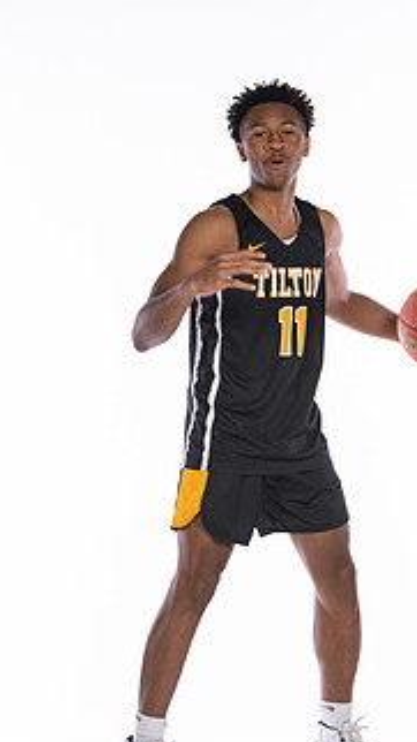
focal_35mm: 180
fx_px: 3540
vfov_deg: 12.0
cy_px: 445
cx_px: 302
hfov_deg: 6.7
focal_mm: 82
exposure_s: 1/100
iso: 100
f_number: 5.6
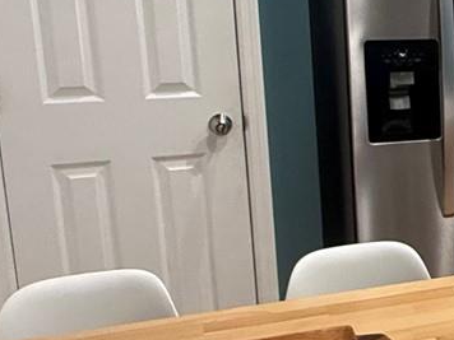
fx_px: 826
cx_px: 645
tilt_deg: -9.7
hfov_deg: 25.0
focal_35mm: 63
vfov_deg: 23.2
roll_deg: -0.5
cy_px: 136
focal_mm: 2.22
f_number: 2.2
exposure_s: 1/60
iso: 400
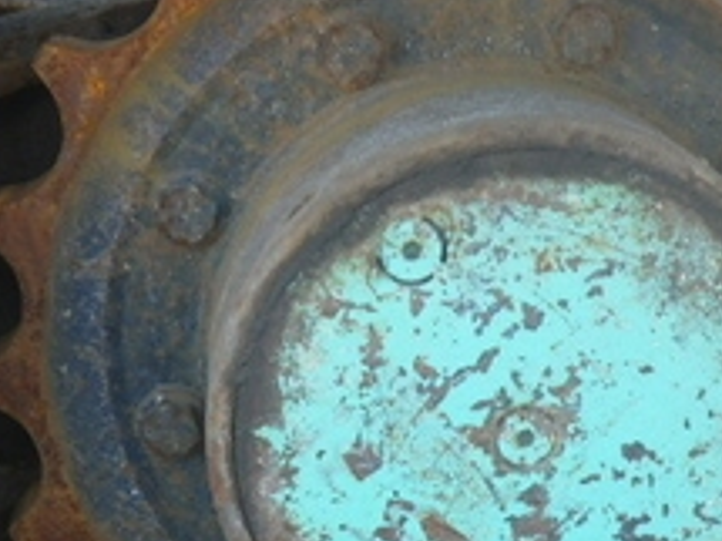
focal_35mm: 76
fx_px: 1584
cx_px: 406
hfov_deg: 25.7
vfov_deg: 19.3
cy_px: 393
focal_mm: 6.1
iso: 80
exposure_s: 1/50
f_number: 3.8
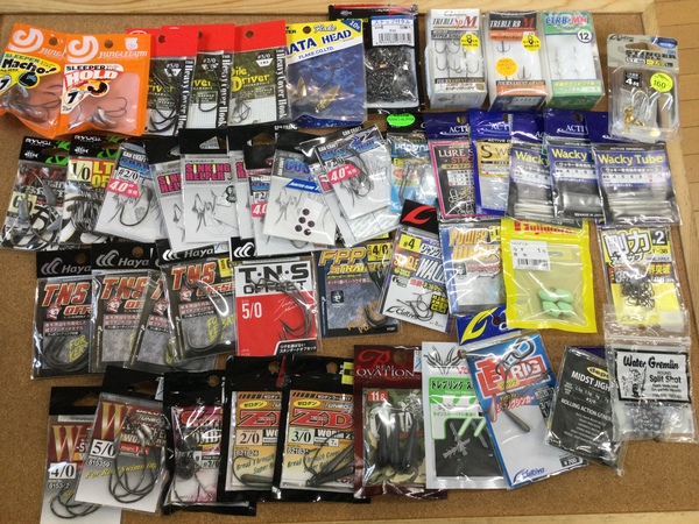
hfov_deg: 58.4
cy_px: 262
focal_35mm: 31
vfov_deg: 45.4
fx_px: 626
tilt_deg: -74.9
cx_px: 350
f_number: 2.4
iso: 25
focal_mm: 3.3
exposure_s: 1/30
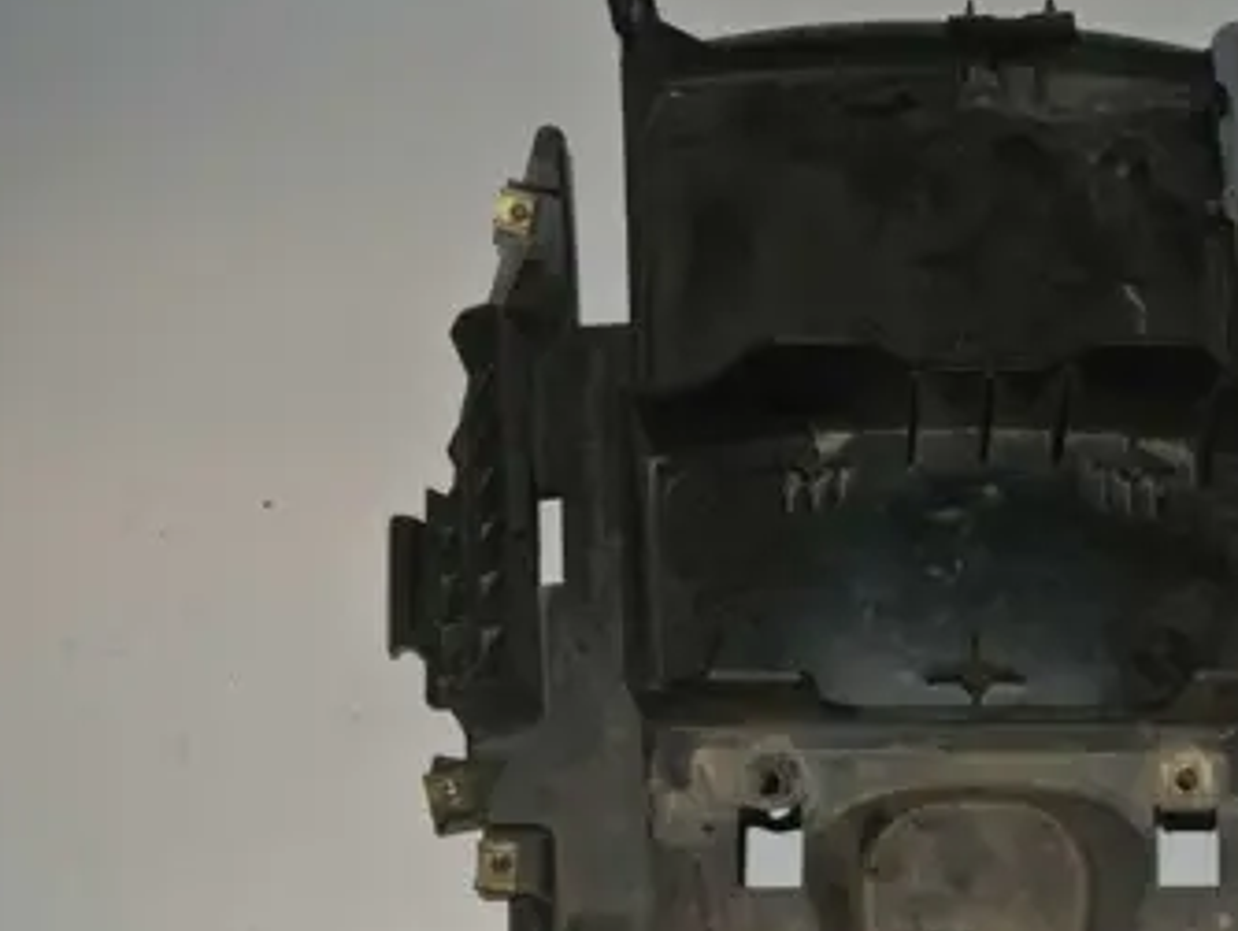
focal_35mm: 48
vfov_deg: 30.1
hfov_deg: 38.6
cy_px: 616
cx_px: 927
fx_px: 1718
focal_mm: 11.8
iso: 200
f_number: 3.8
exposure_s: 1/60
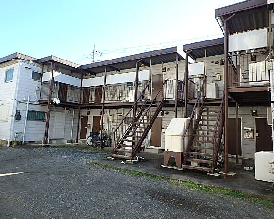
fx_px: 203
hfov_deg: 68.1
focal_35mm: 25
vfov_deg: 56.8
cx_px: 131
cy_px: 107
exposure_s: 1/250
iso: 125
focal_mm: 4
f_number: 3.8
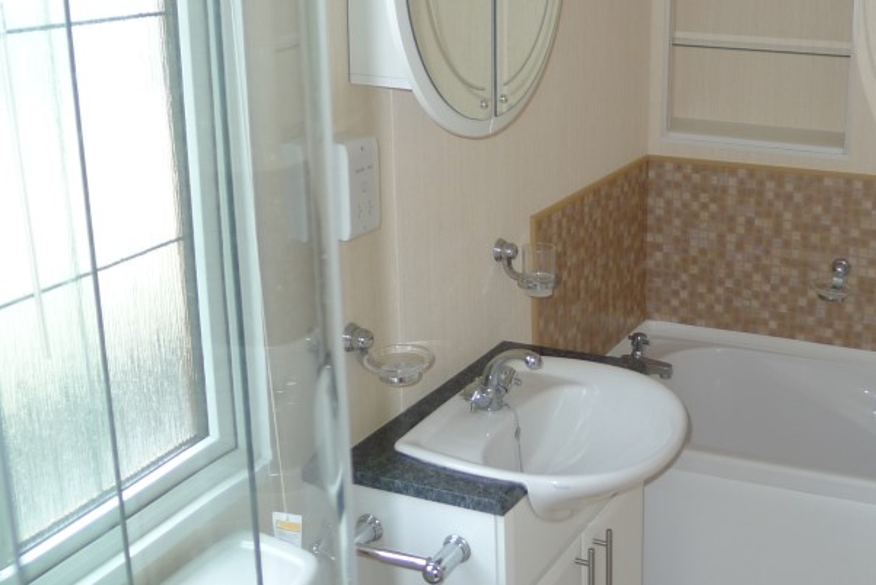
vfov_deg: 29.2
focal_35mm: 46
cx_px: 626
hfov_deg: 41.8
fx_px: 1120
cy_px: 233
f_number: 2
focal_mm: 5.1
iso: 100
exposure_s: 1/125
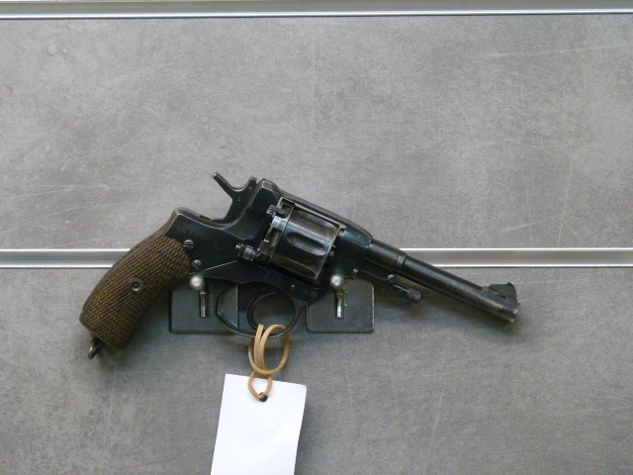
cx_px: 316
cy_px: 238
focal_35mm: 105
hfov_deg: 18.7
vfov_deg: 14.1
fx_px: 1920
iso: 320
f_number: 3.5
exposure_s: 1/60
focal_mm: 18.9
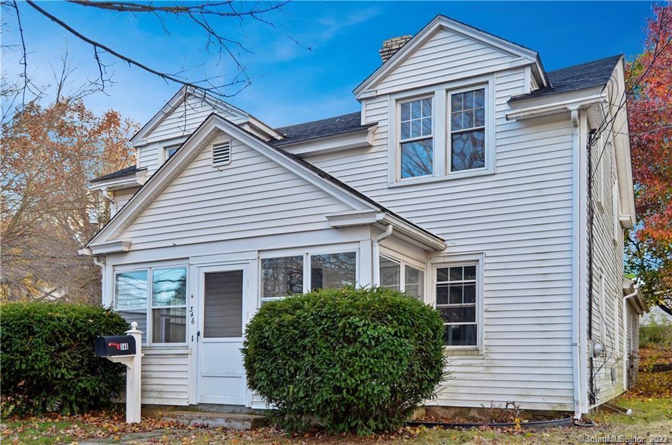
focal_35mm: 33
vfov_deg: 39.8
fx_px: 614
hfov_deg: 57.3
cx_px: 336
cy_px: 222
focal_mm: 22
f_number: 4.5
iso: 100
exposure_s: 1/60
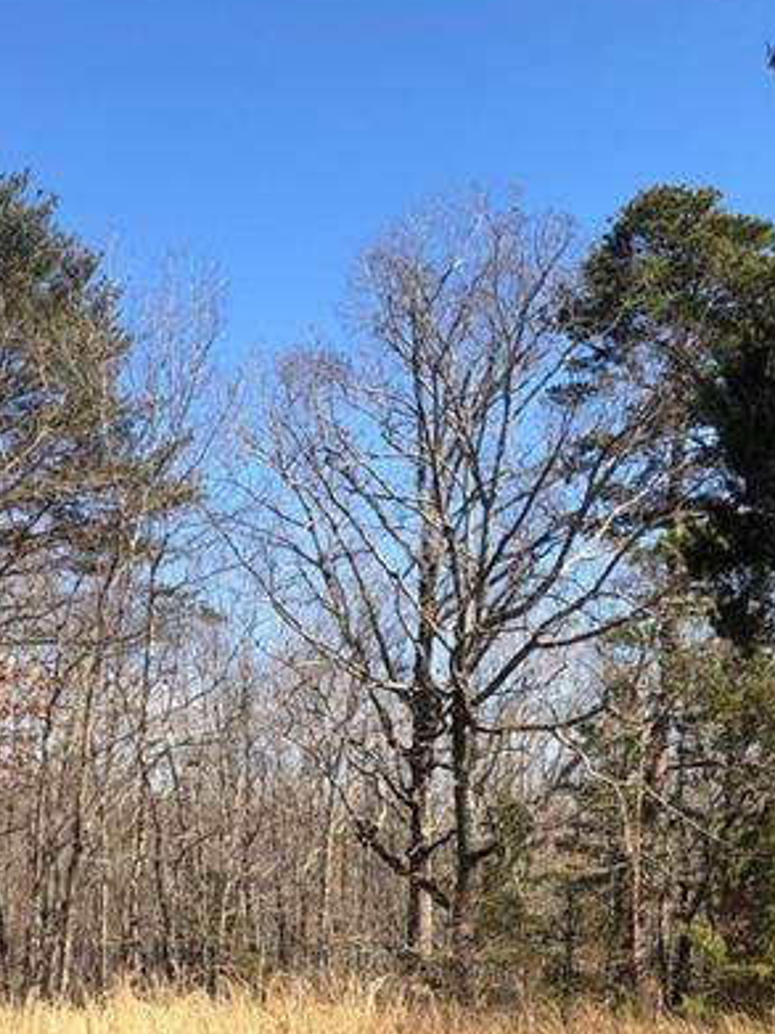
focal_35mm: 55
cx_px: 275
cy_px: 934
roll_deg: -1.0
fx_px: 1643
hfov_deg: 26.4
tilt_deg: -0.8
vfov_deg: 33.1
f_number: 1.8
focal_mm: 3.99
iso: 20
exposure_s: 1/1130
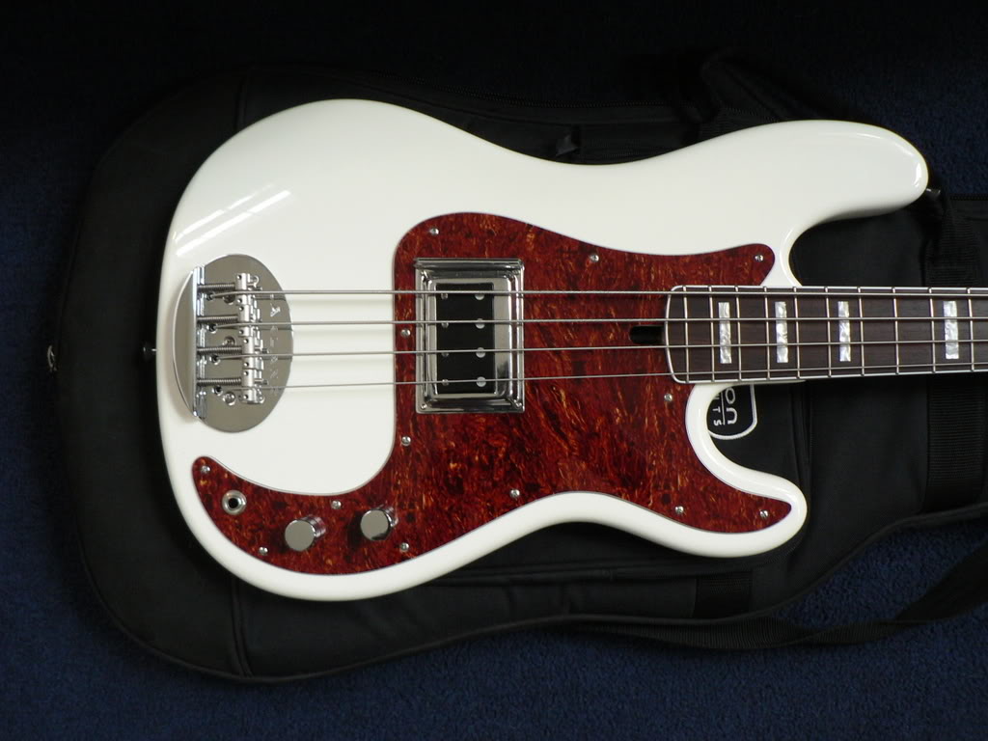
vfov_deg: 39.7
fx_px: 1028
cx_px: 494
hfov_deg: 51.4
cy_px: 370
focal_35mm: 36
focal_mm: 6
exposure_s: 1/30
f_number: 2.8
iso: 200
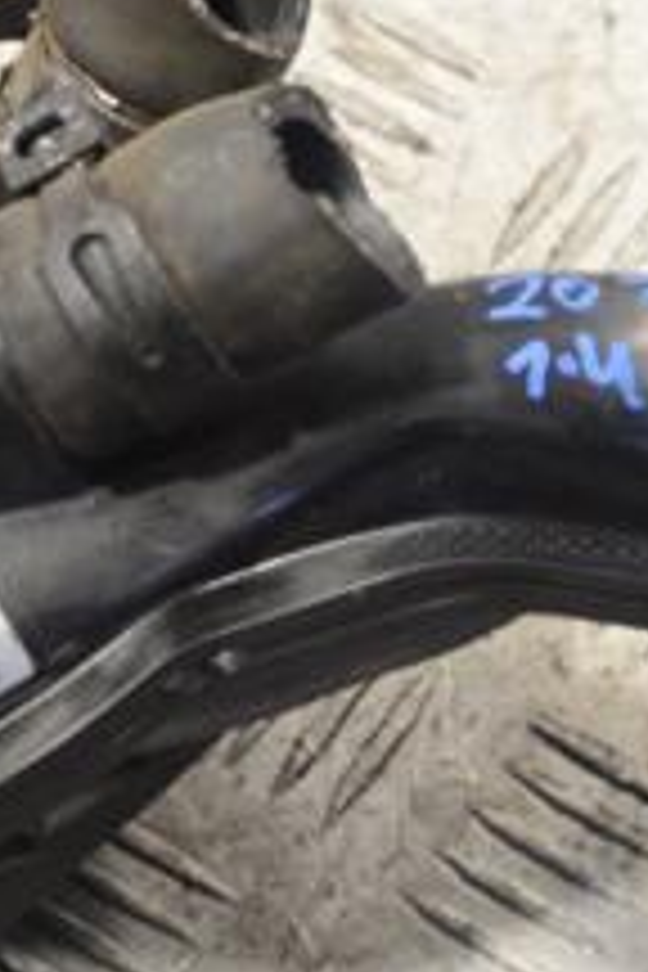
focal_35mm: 175
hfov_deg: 7.8
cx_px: 4
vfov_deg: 11.7
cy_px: 522
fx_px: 4725
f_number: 5.3
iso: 320
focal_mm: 42
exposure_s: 1/30
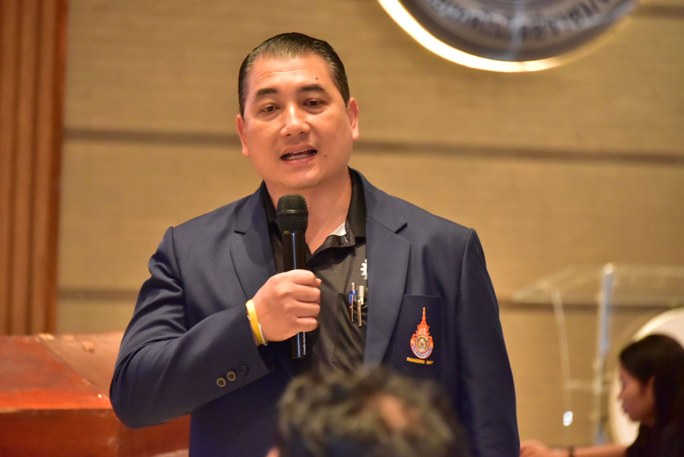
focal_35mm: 210
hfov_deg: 9.8
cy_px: 228
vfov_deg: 6.5
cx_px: 342
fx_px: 3991
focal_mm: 210
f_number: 5.6
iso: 8000
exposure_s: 1/100
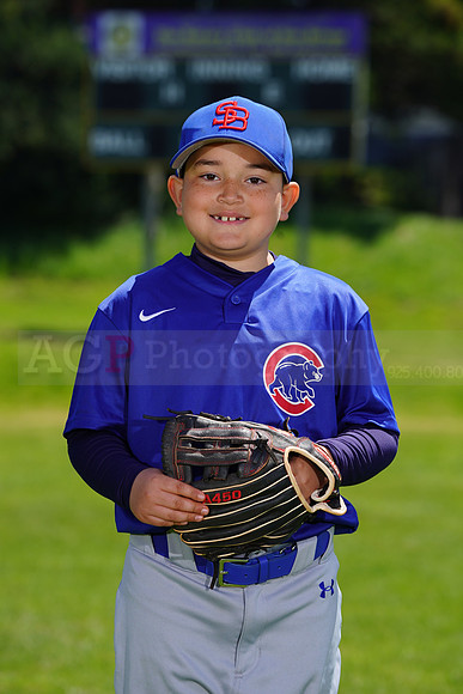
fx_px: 4357
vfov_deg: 9.1
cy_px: 347
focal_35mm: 226
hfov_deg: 6.1
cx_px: 232
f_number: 8
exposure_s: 1/250
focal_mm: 226
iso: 100
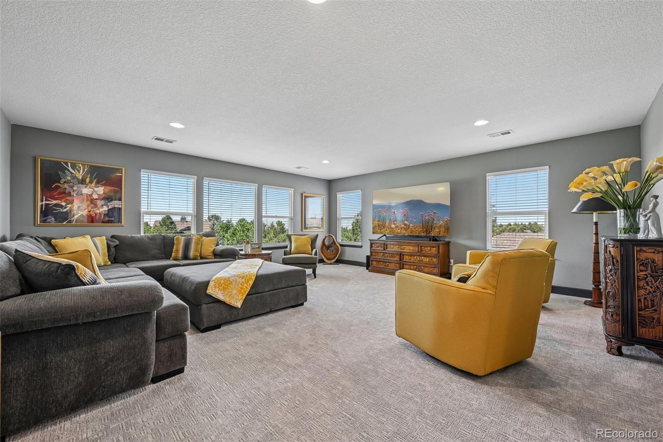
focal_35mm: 14
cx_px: 332
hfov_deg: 104.3
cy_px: 221
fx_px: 258
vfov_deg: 81.2
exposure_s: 1/13
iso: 400
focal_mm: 14
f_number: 10
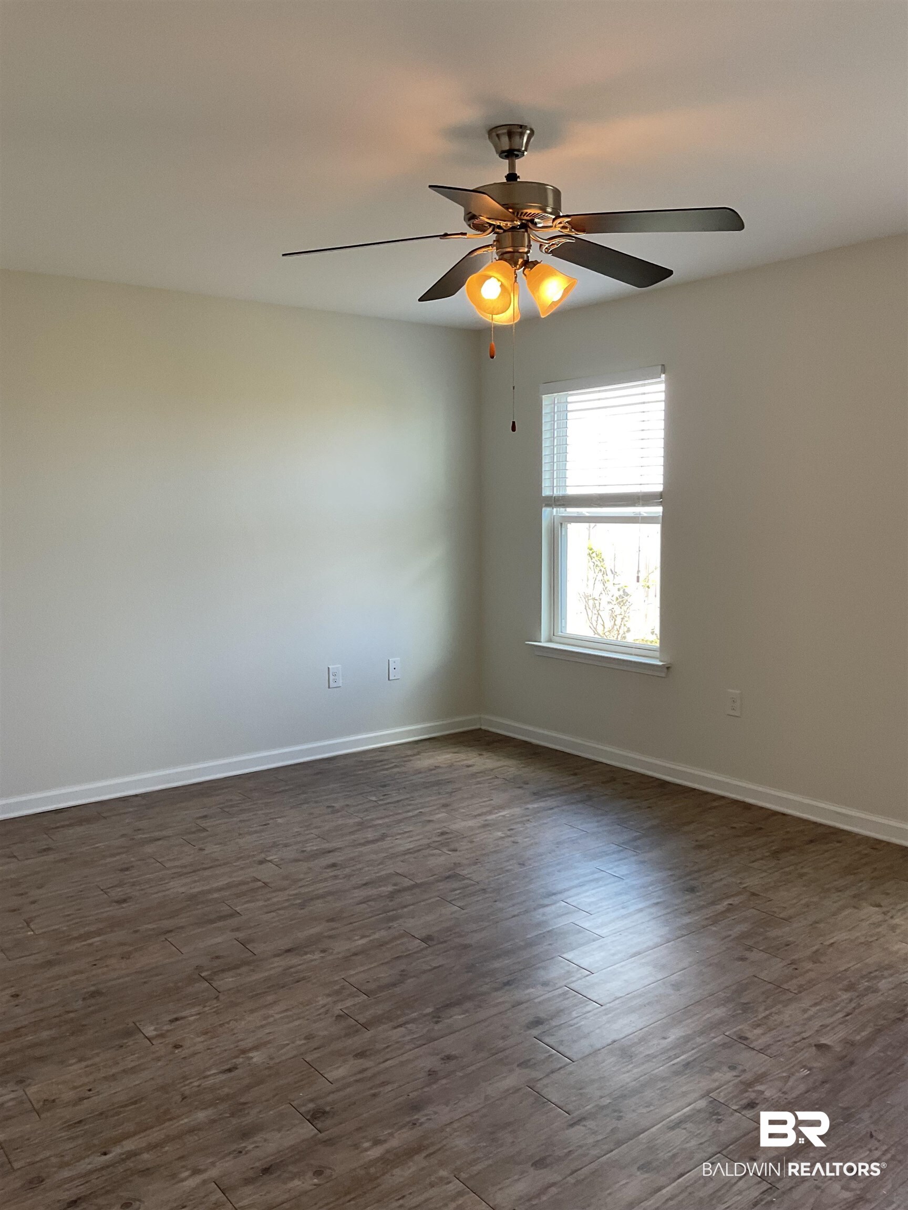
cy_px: 605
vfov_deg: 61.7
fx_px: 1014
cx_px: 454
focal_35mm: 29
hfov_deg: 48.2
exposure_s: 1/60
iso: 40
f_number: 1.8
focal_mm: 3
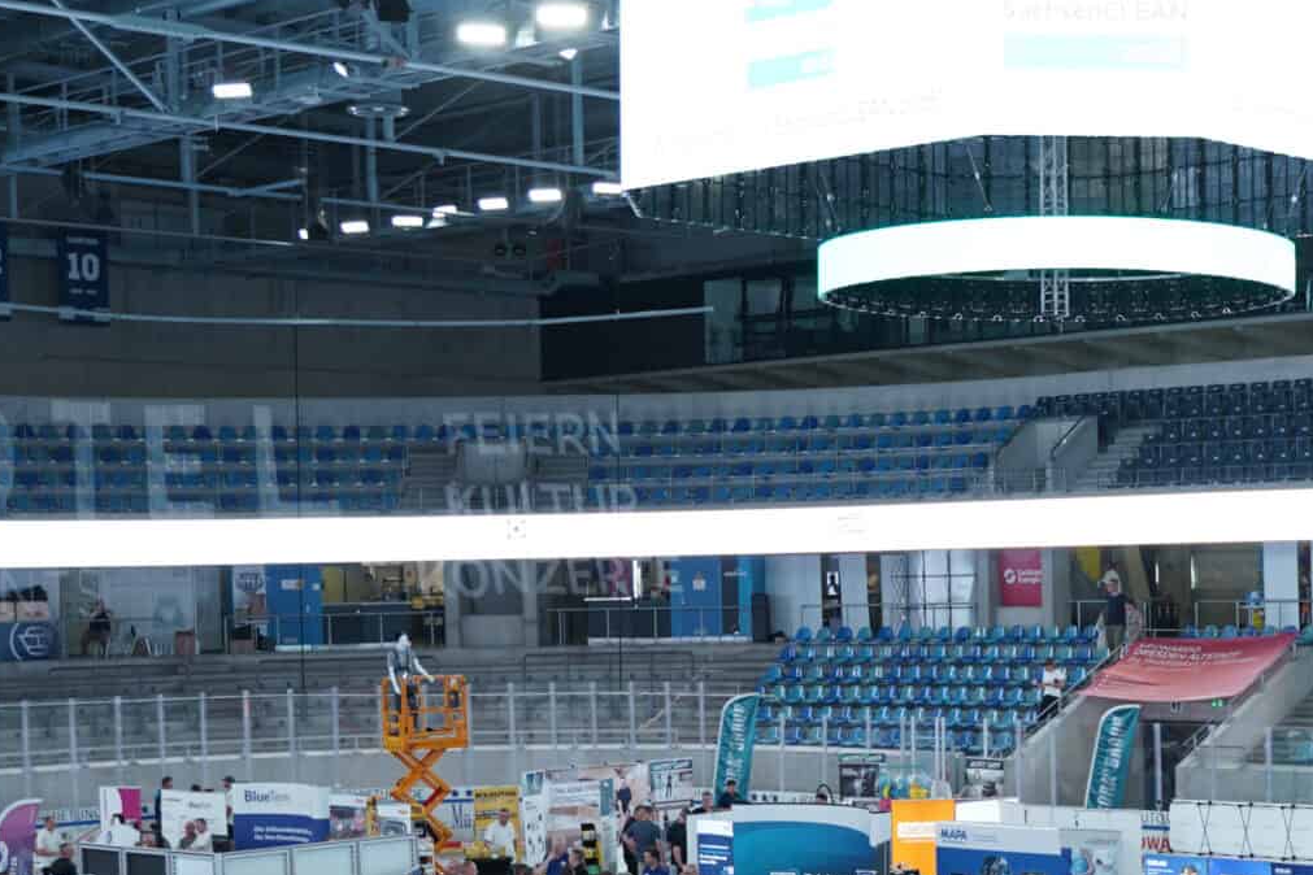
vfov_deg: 17.7
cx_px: 1149
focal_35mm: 76
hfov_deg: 25.9
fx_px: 2772
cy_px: 765
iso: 200
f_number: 2.8
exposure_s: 1/100
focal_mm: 30
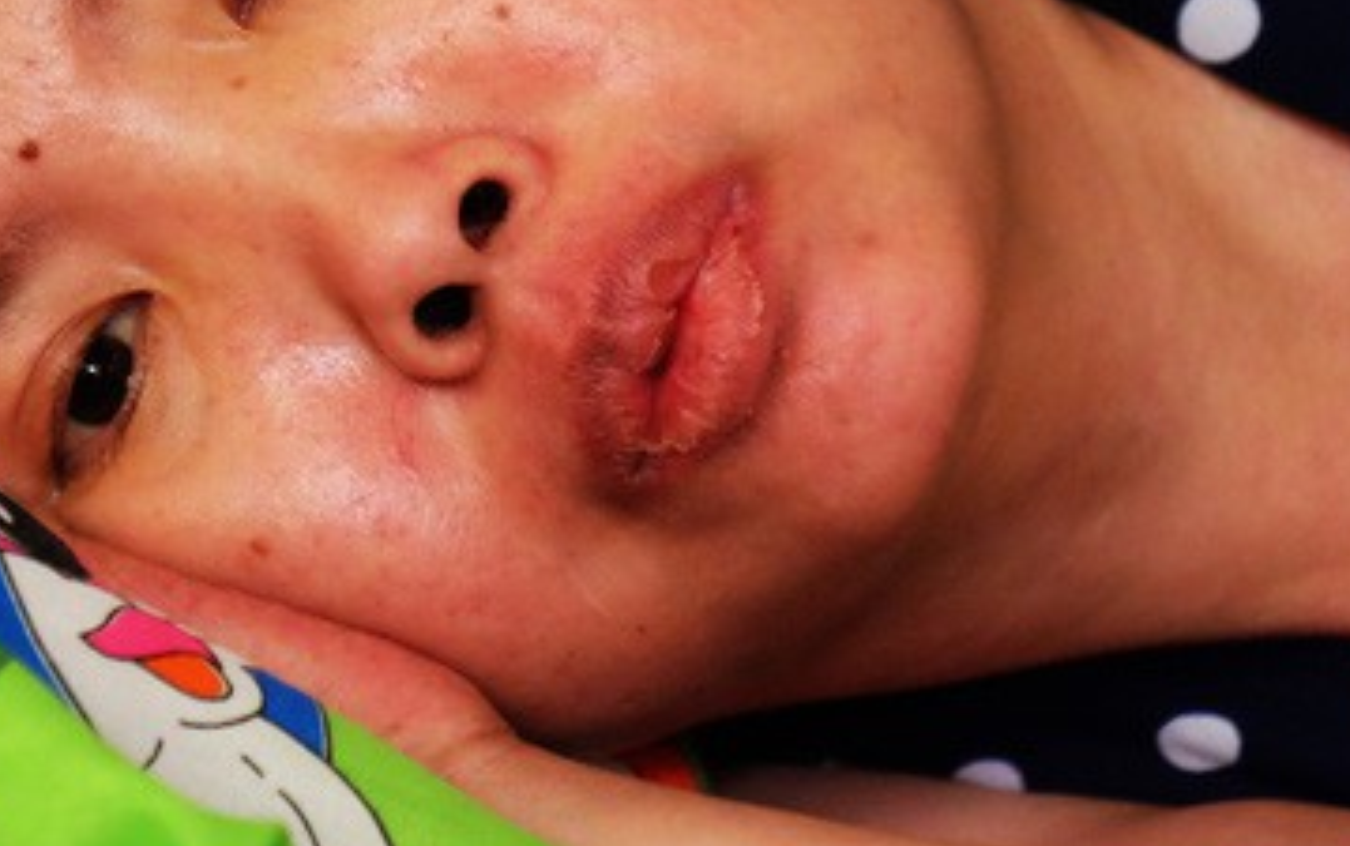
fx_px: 10752
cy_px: 60
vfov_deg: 4.5
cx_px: 654
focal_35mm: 292
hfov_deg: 7.2
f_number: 5.6
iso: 5000
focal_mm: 104.2
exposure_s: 1/30
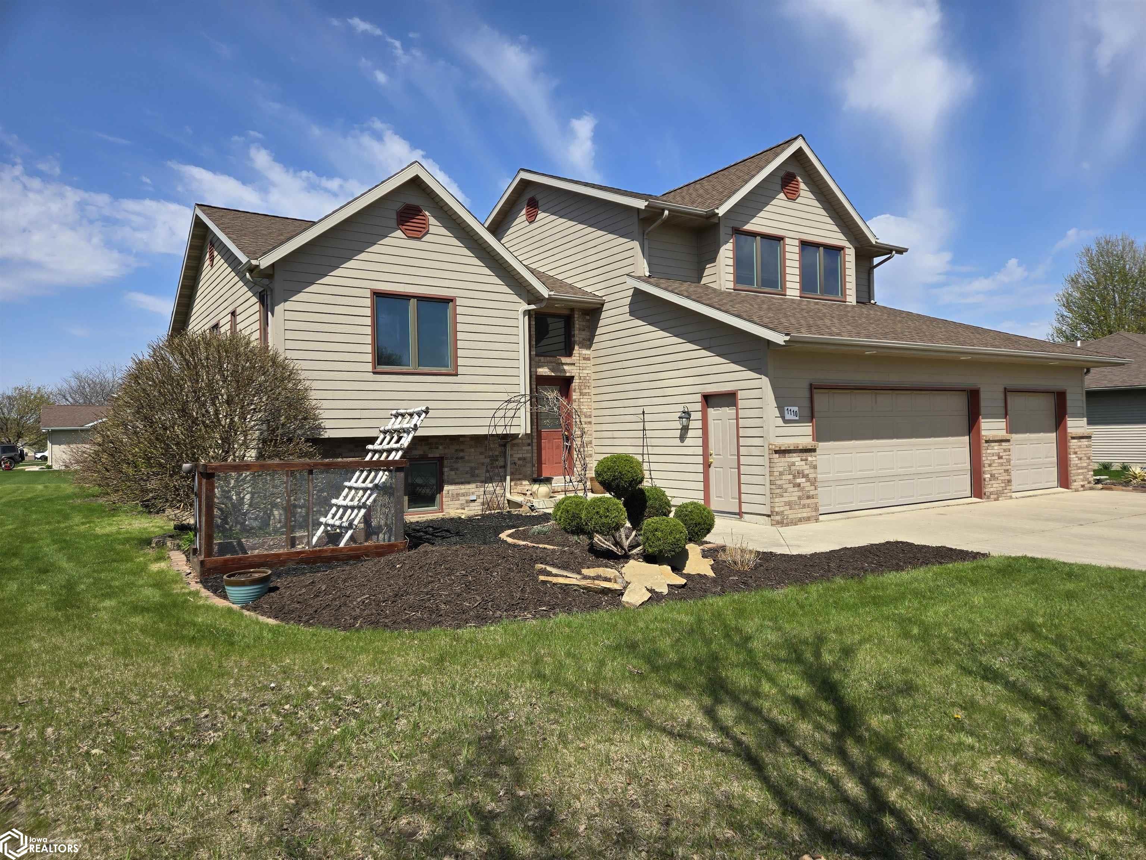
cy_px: 430
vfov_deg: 58.9
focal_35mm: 23
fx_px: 761
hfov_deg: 73.9
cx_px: 573
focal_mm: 5.4
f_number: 1.8
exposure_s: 1/2359
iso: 25
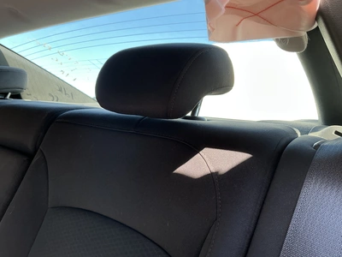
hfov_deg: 63.4
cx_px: 171
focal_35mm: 28
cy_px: 128
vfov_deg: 49.7
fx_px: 277
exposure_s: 1/122
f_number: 1.8
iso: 32
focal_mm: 3
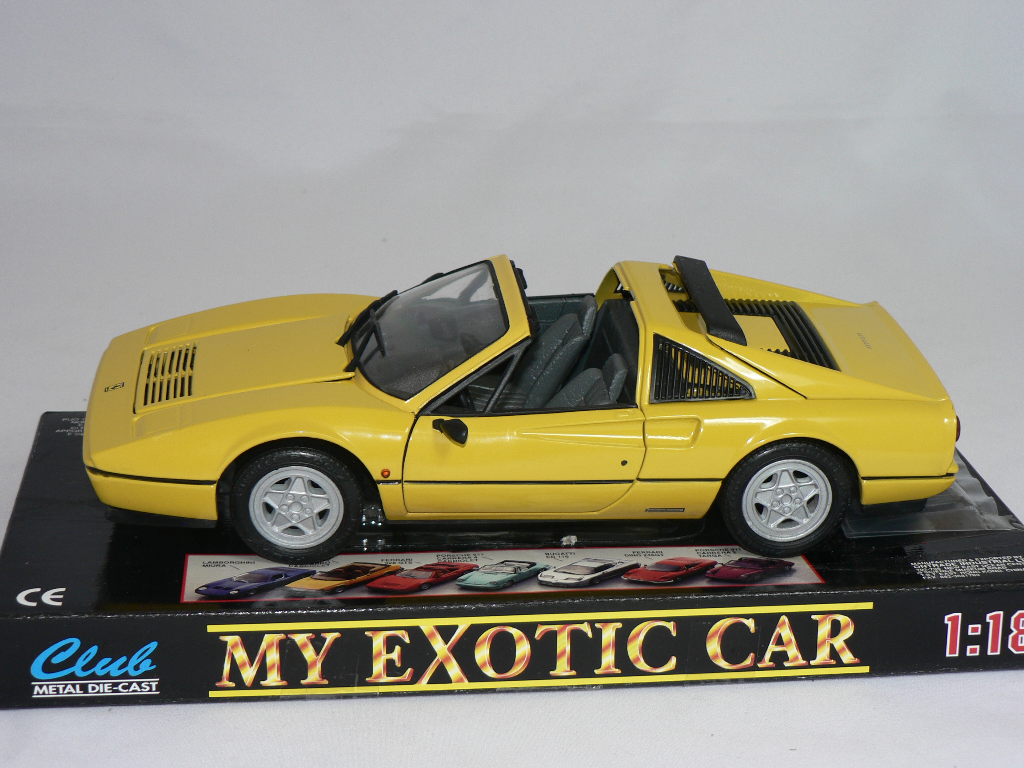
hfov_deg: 29.8
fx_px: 1923
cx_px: 512
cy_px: 384
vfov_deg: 22.6
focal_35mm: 65
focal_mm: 10.9
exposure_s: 1/60
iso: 80
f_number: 3.2
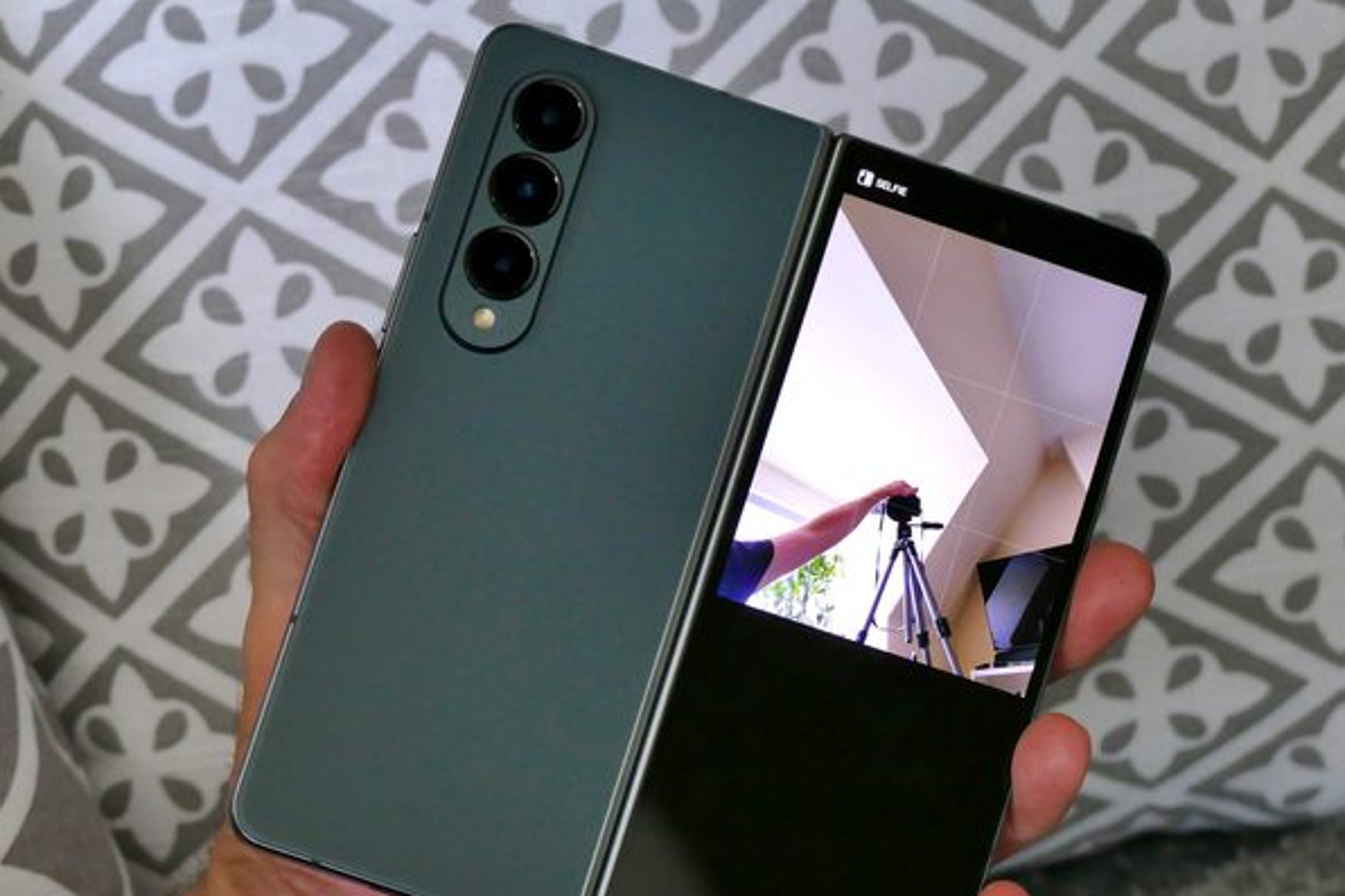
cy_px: 533
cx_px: 600
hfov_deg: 11.8
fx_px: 6499
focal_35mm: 174
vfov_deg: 7.9
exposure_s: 1/80
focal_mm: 52.4
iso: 640
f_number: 4.5
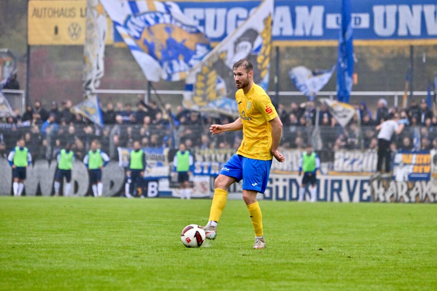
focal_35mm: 270
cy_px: 146
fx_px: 3278
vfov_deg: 5.1
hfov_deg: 7.6
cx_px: 218
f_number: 5.6
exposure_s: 1/1600
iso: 3200
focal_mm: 270
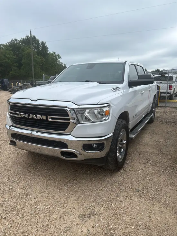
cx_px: 88
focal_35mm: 26
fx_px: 177
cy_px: 118
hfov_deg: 53.1
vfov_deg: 67.3
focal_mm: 5.7
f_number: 1.5
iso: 50
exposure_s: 1/3257
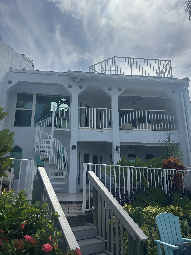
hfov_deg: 49.7
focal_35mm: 28
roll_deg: -1.2
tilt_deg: +17.7
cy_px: 119
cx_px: 97
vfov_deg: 63.4
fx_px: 206
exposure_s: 1/9434
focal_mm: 5.7
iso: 50
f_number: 1.5
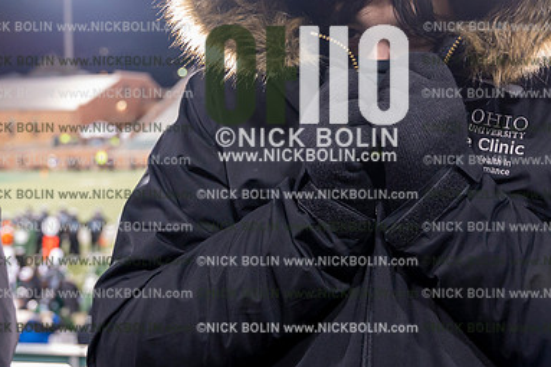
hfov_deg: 37.5
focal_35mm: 53
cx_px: 306
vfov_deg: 25.2
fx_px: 811
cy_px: 94
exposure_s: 1/125
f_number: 4.5
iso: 5000
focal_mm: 35
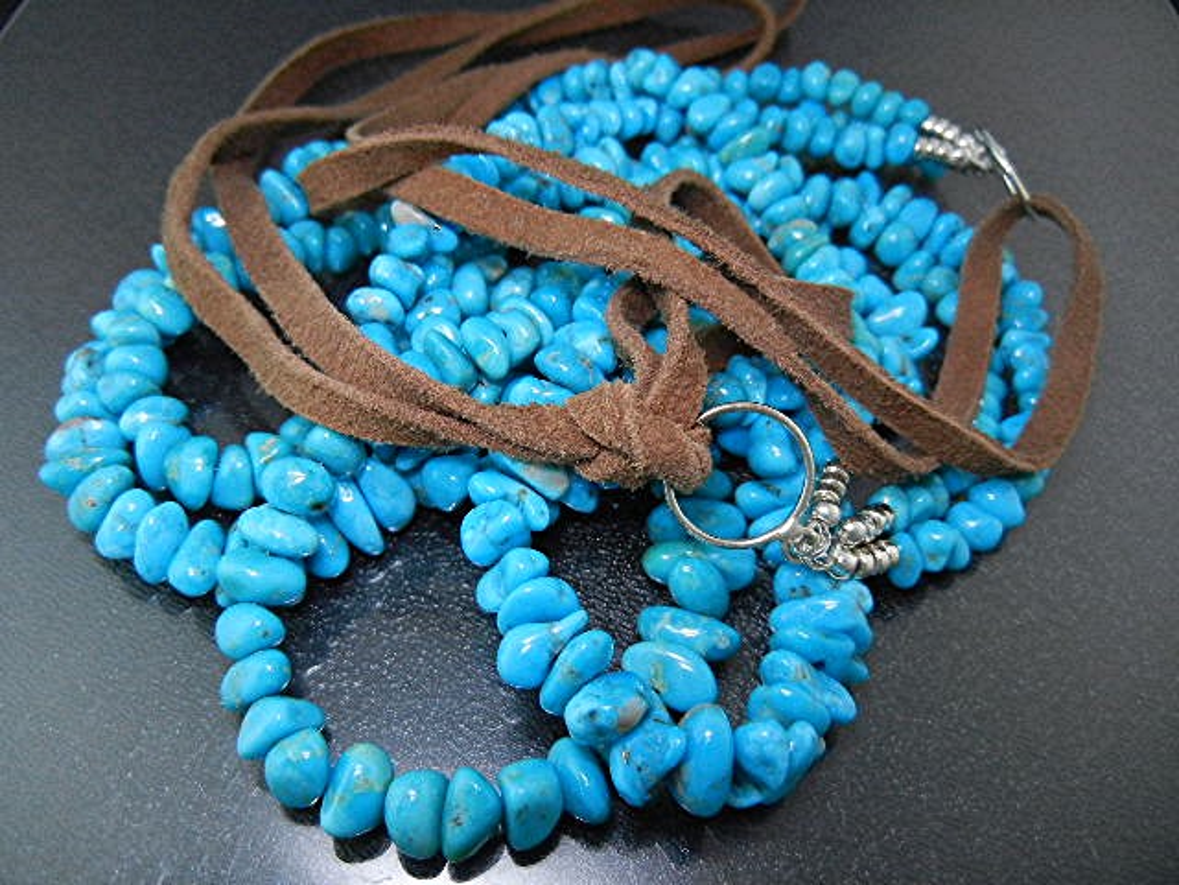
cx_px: 590
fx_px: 1022
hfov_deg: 60.0
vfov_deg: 46.8
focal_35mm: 30
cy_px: 442
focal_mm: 5.4
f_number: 7
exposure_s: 1/30
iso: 661
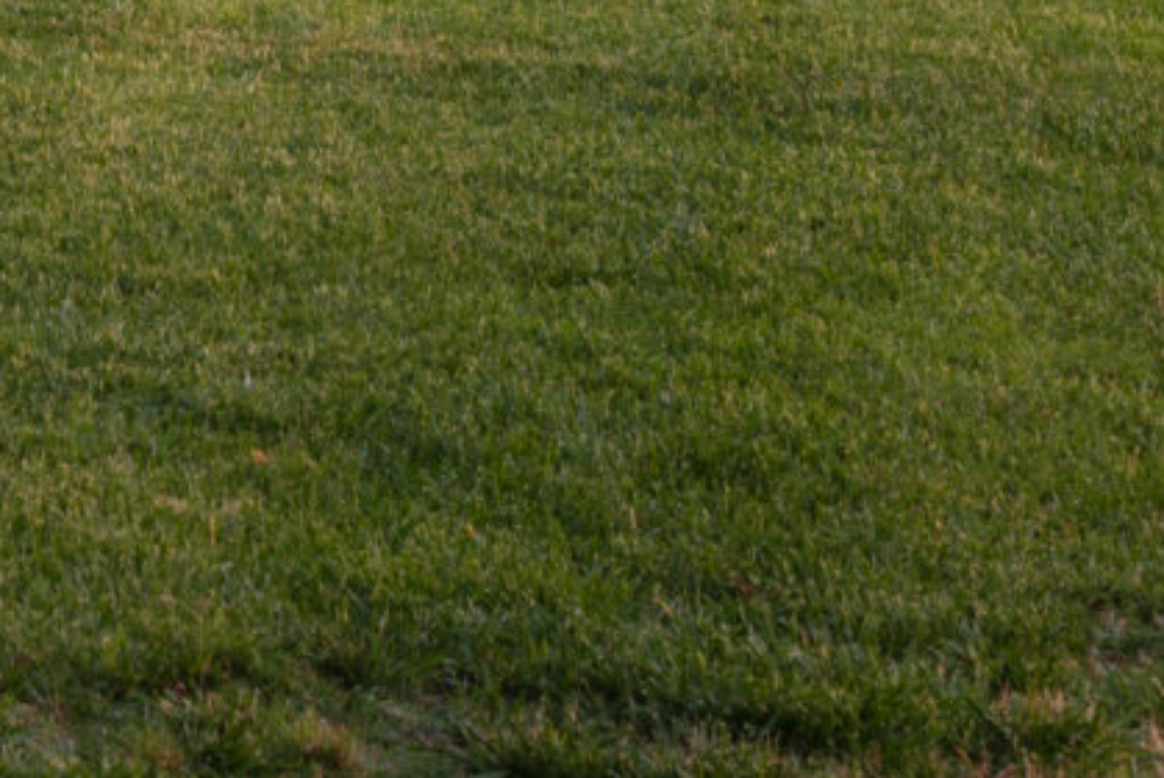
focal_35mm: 232
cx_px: -256
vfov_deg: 5.8
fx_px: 7506
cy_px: -841
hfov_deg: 8.8
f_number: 11
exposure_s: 30
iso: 100
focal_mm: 38
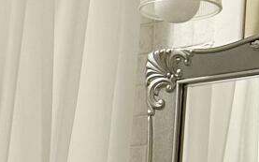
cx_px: -94
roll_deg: -1.4
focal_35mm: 184
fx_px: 1299
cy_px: 576
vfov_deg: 6.2
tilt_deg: -13.6
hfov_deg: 11.1
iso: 125
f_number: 1.78
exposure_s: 1/60
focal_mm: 6.86
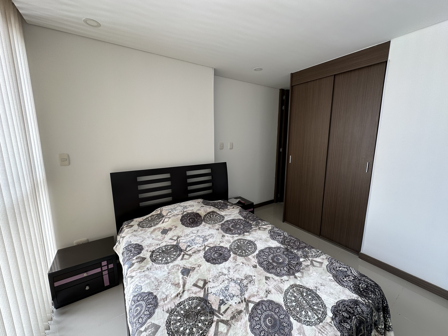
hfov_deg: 102.1
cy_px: 168
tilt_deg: -10.5
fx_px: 181
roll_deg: -0.2
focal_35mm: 14
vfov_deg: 85.7
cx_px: 224
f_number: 2.2
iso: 40
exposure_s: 1/99
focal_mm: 2.22
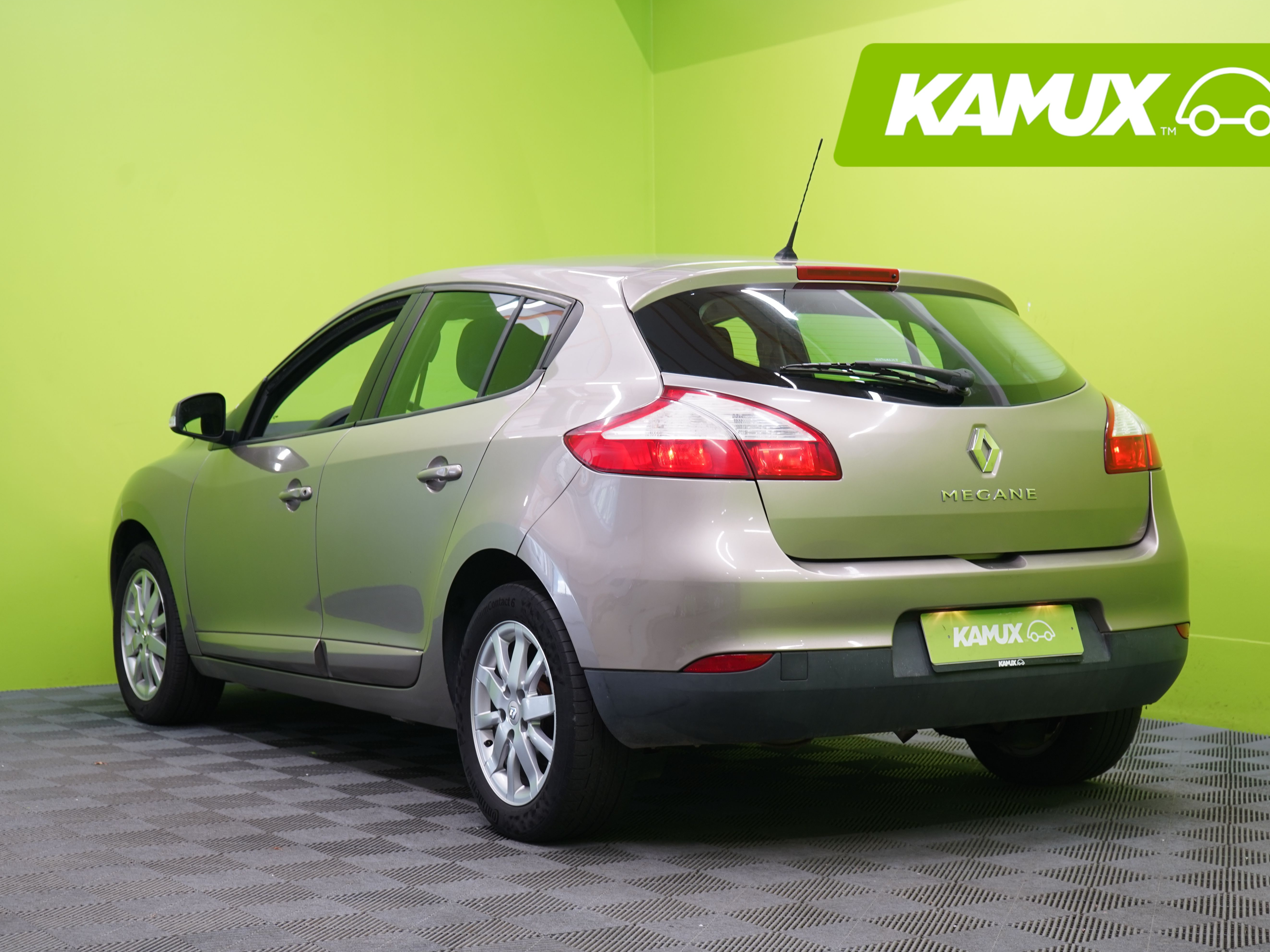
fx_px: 2238
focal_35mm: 61
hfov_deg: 31.7
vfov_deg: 24.0
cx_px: 654
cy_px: 476
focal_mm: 56
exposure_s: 1/25
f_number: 5
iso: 400
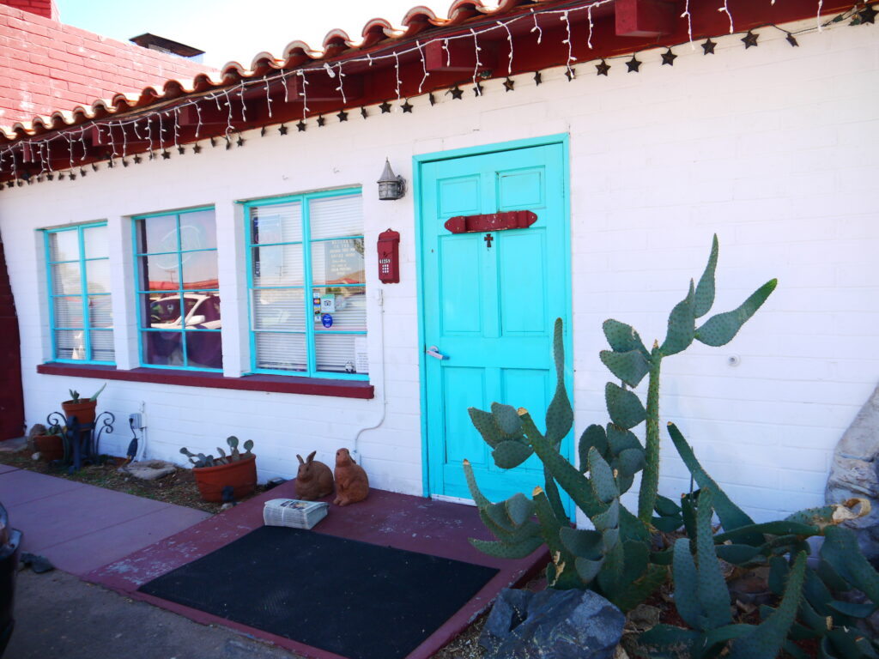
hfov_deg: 63.4
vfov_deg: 49.7
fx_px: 711
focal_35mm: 28
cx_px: 440
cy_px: 330
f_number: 5
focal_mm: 14
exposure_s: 1/200
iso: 160
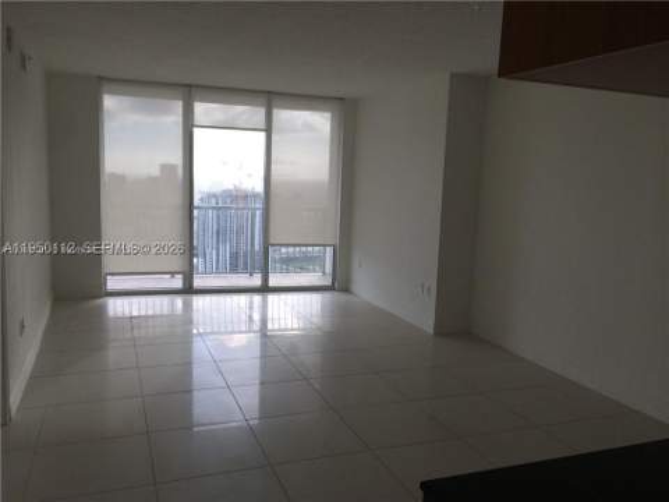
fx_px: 560
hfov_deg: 61.7
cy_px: 251
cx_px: 334
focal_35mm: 29
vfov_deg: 48.2
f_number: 2.2
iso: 32
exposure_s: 1/326
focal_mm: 4.15
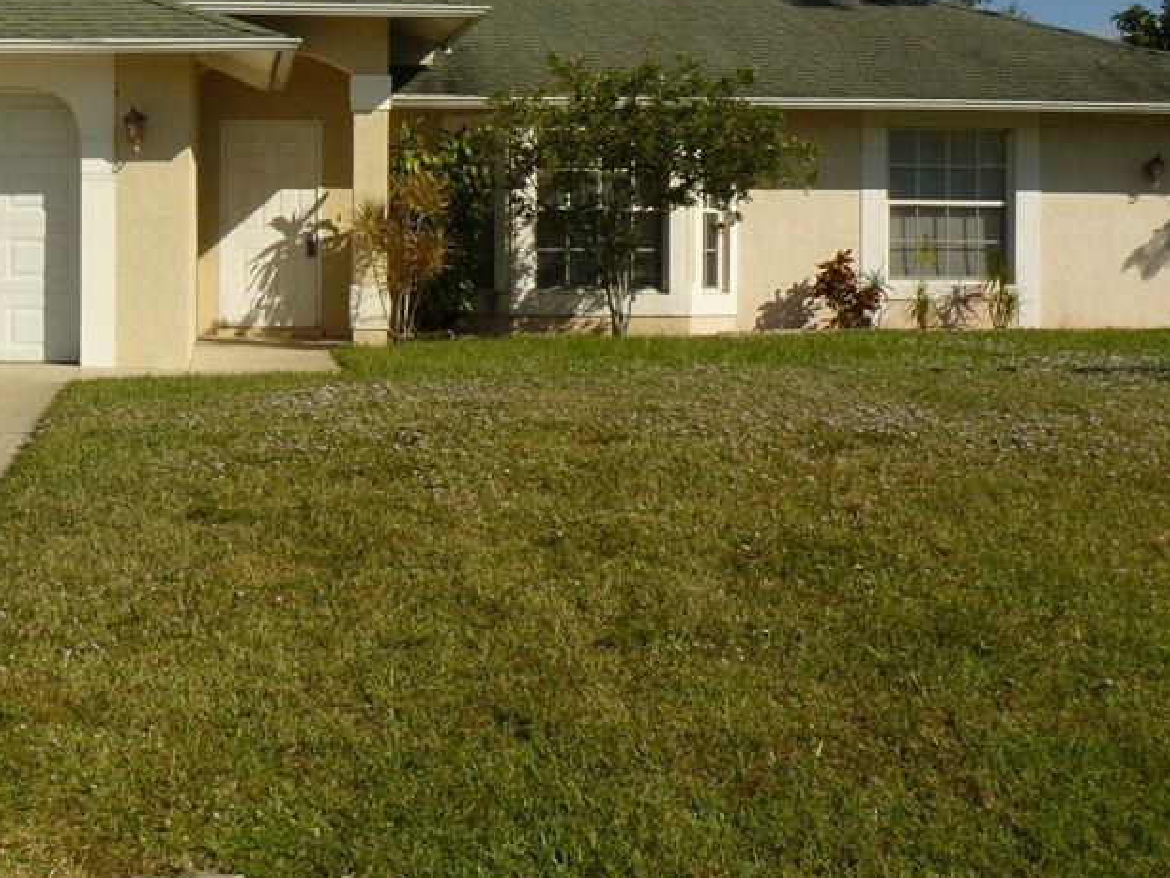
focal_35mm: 60
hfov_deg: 31.3
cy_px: 310
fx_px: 2029
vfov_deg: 24.3
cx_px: 234
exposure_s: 1/500
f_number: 7.1
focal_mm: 6
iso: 100
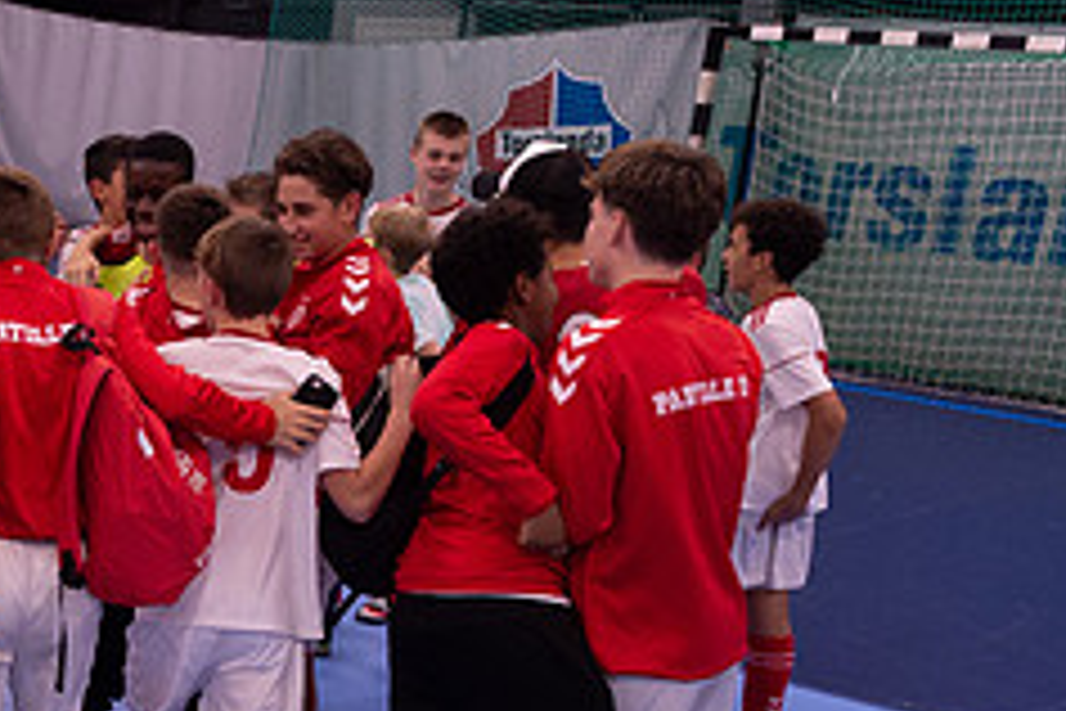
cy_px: 594
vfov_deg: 21.6
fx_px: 1836
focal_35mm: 62
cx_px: -166
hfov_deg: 28.7
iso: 2000
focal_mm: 24
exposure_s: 1/320
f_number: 3.2
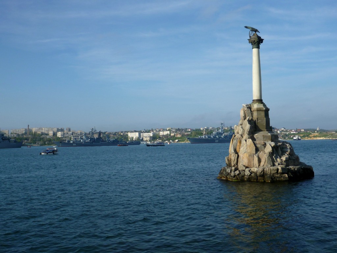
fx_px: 399
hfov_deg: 45.8
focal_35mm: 41
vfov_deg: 35.1
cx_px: 168
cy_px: 126
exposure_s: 1/800
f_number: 4.2
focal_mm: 7.4
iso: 100
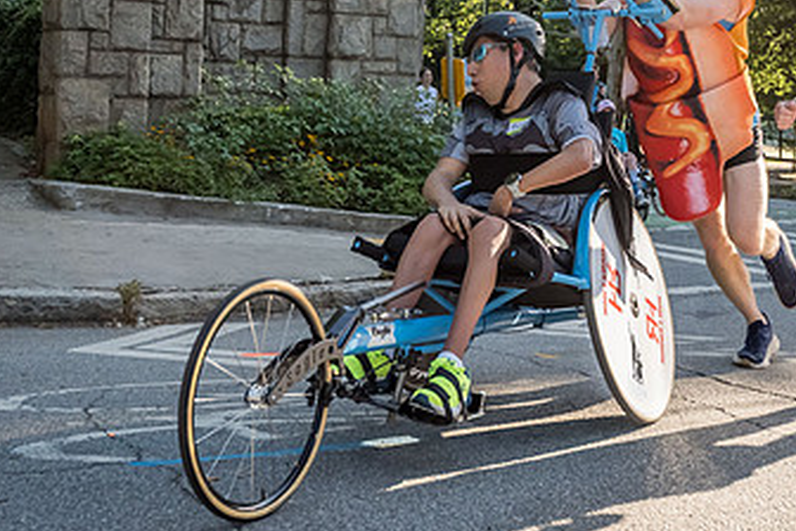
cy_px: 51
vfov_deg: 23.9
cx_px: 513
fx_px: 1216
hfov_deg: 36.0
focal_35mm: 55
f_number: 4.5
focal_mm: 25
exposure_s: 1/2500
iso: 1600
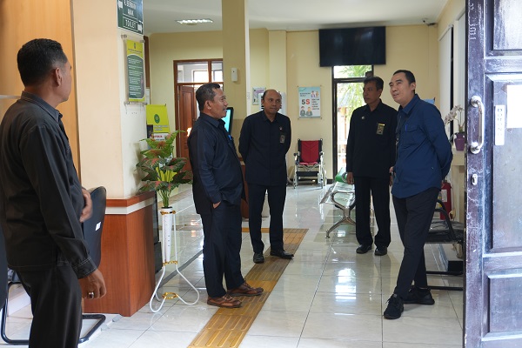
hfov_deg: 46.4
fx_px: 609
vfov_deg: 31.9
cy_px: 174
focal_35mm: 42
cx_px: 261
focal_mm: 28
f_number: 4.5
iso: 200
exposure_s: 1/5
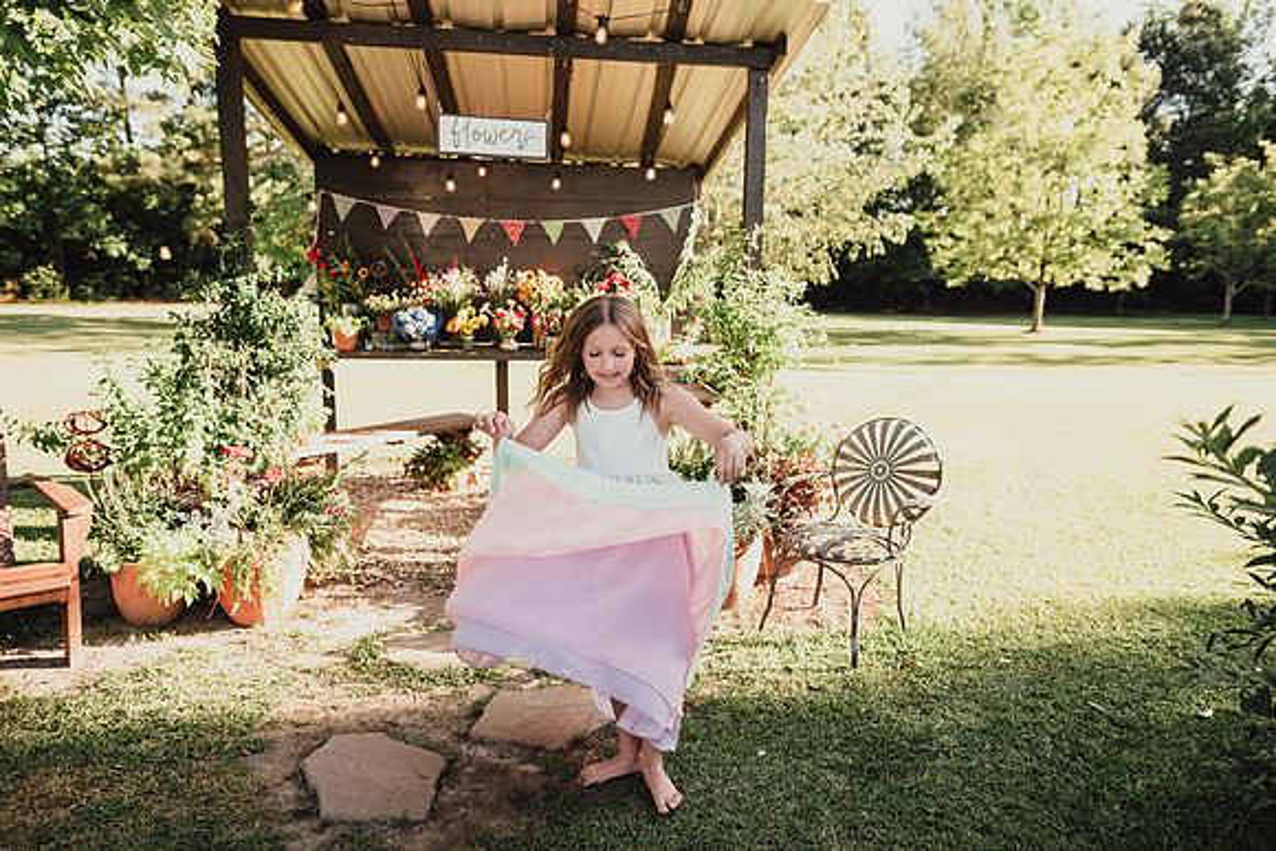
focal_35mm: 24
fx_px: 851
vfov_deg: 53.2
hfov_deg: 73.7
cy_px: 426
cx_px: 638
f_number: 2.8
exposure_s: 1/400
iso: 160
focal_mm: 24
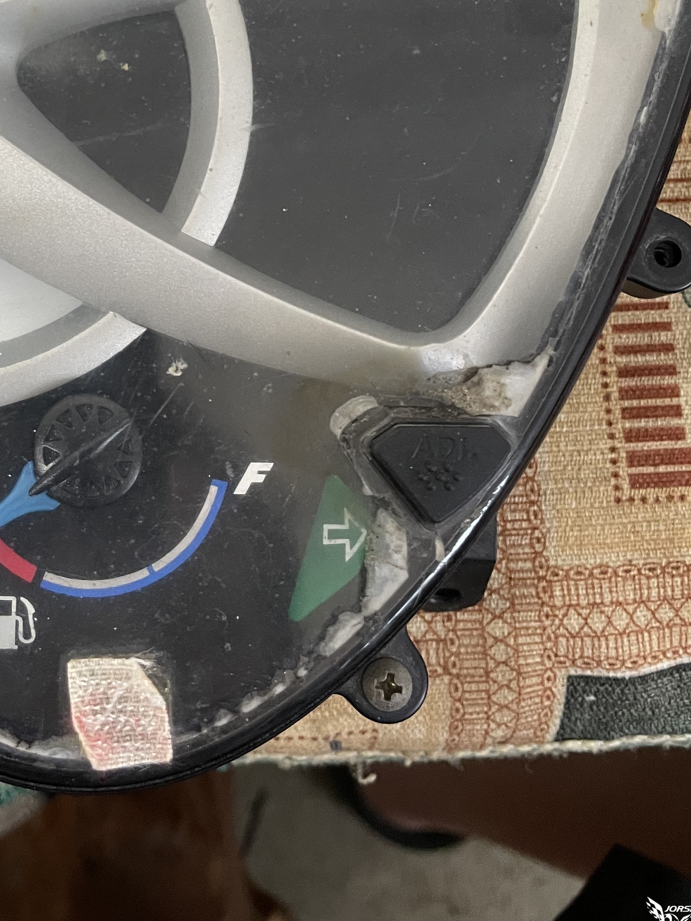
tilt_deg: -78.8
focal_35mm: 47
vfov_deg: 38.0
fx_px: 1251
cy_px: 112
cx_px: 93
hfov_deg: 29.8
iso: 200
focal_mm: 4.2
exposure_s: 1/60
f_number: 1.6
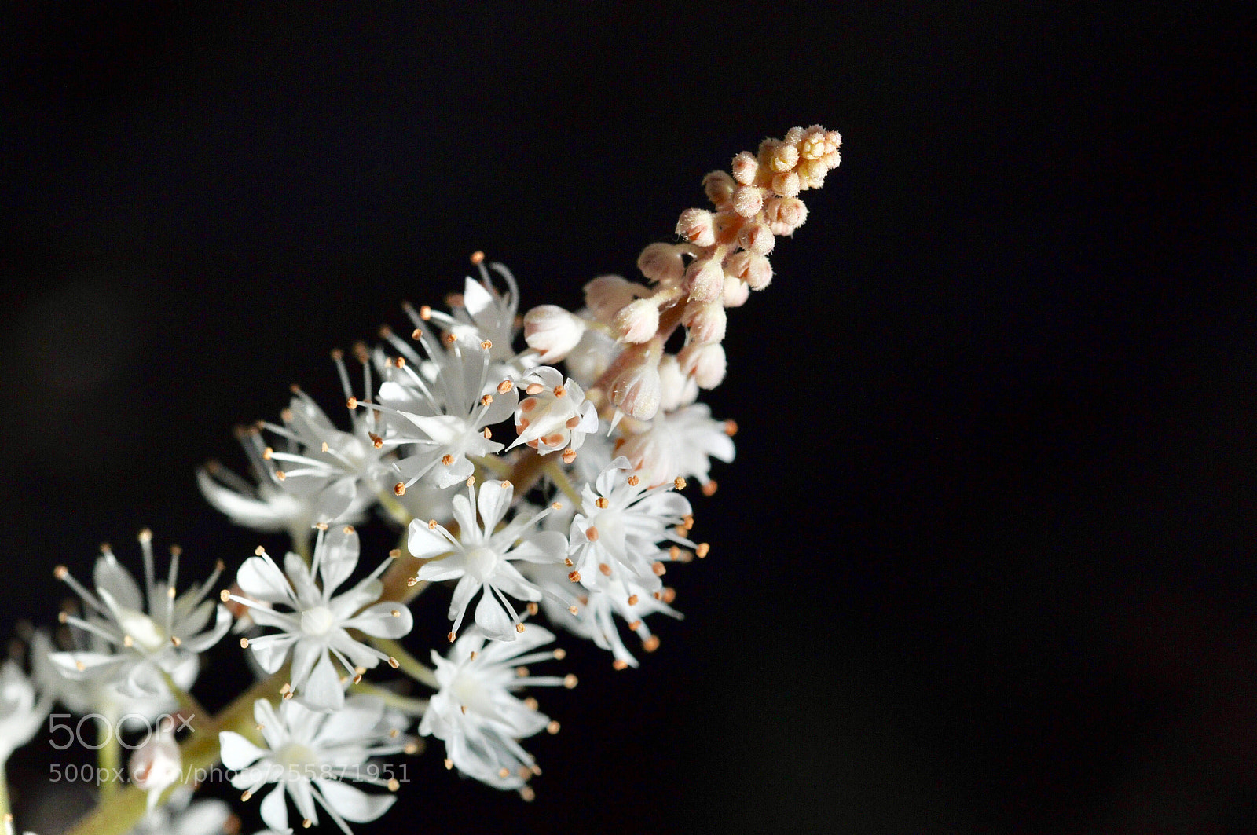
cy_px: 418
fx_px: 5493
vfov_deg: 8.7
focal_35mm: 158
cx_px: 628
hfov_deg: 13.1
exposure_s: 1/4000
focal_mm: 105
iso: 800
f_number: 10
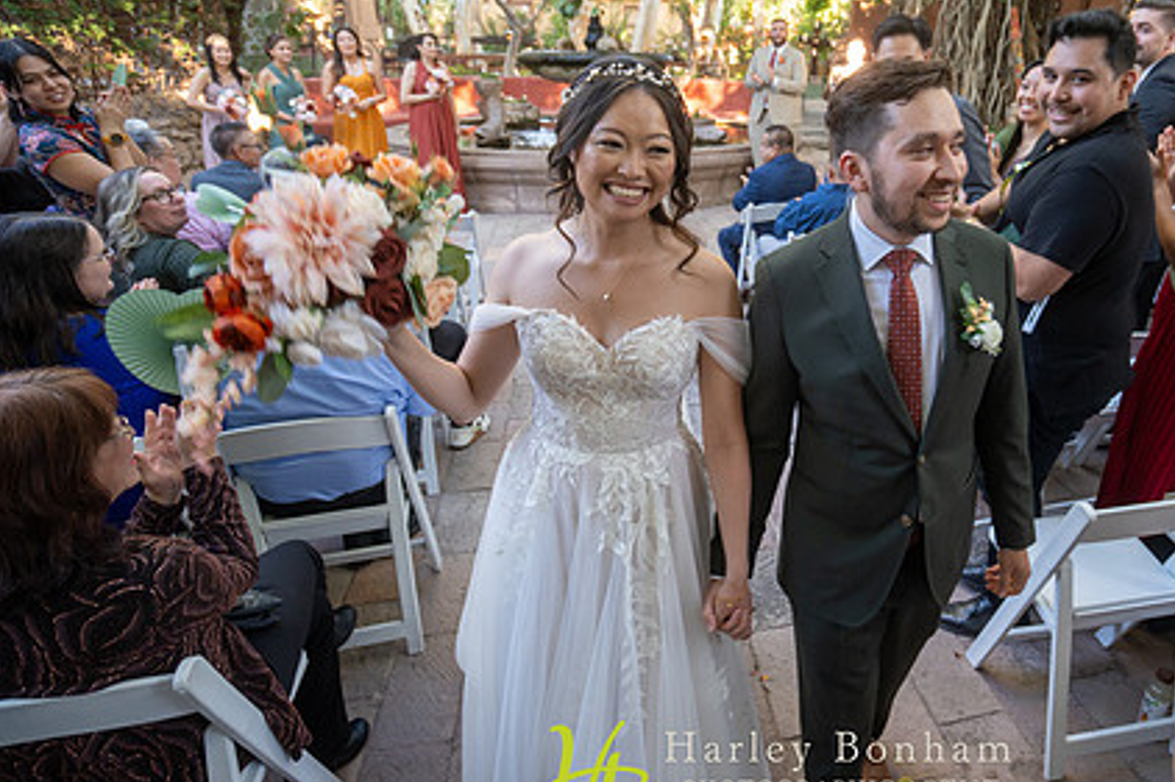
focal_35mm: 22
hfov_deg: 76.3
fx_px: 718
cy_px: 316
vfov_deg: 56.8
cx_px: 777
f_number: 4
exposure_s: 1/125
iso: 1000
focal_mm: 16
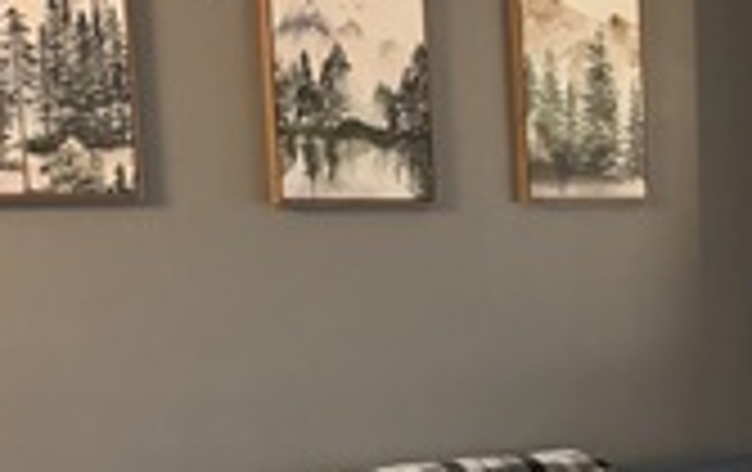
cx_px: 786
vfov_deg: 17.1
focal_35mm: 76
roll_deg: +0.1
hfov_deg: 25.5
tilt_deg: -4.5
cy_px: 382
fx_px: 1560
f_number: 1.78
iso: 800
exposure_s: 1/60
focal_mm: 6.76
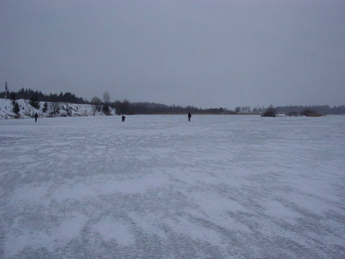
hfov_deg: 49.0
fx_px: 379
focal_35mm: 38
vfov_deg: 37.7
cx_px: 172
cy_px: 130
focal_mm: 6.3
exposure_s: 1/627
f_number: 2.9
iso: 50
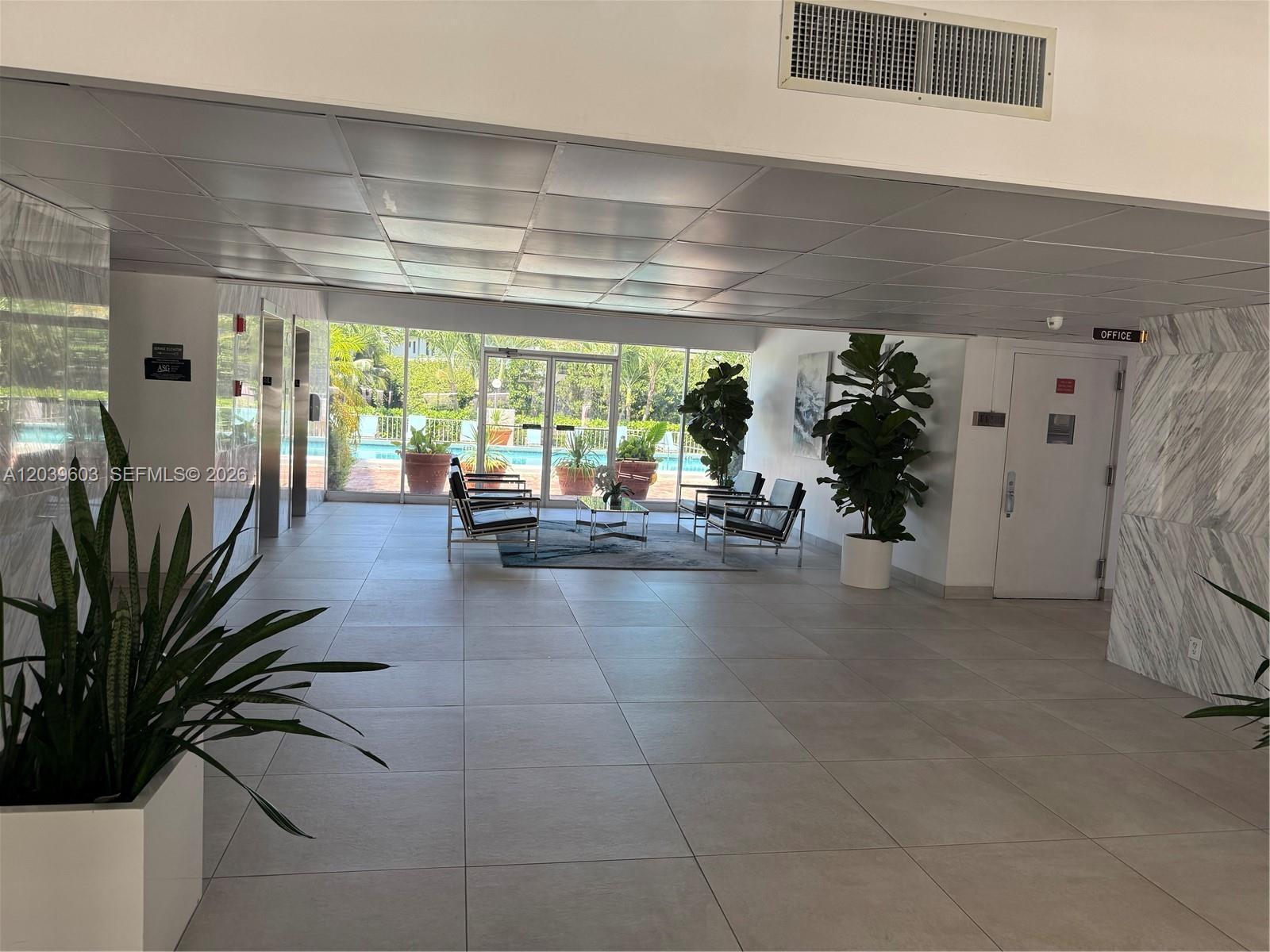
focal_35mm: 24
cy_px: 476
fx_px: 881
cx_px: 635
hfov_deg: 71.6
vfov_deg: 56.8
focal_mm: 6.76
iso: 125
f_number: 1.78
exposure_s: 1/224
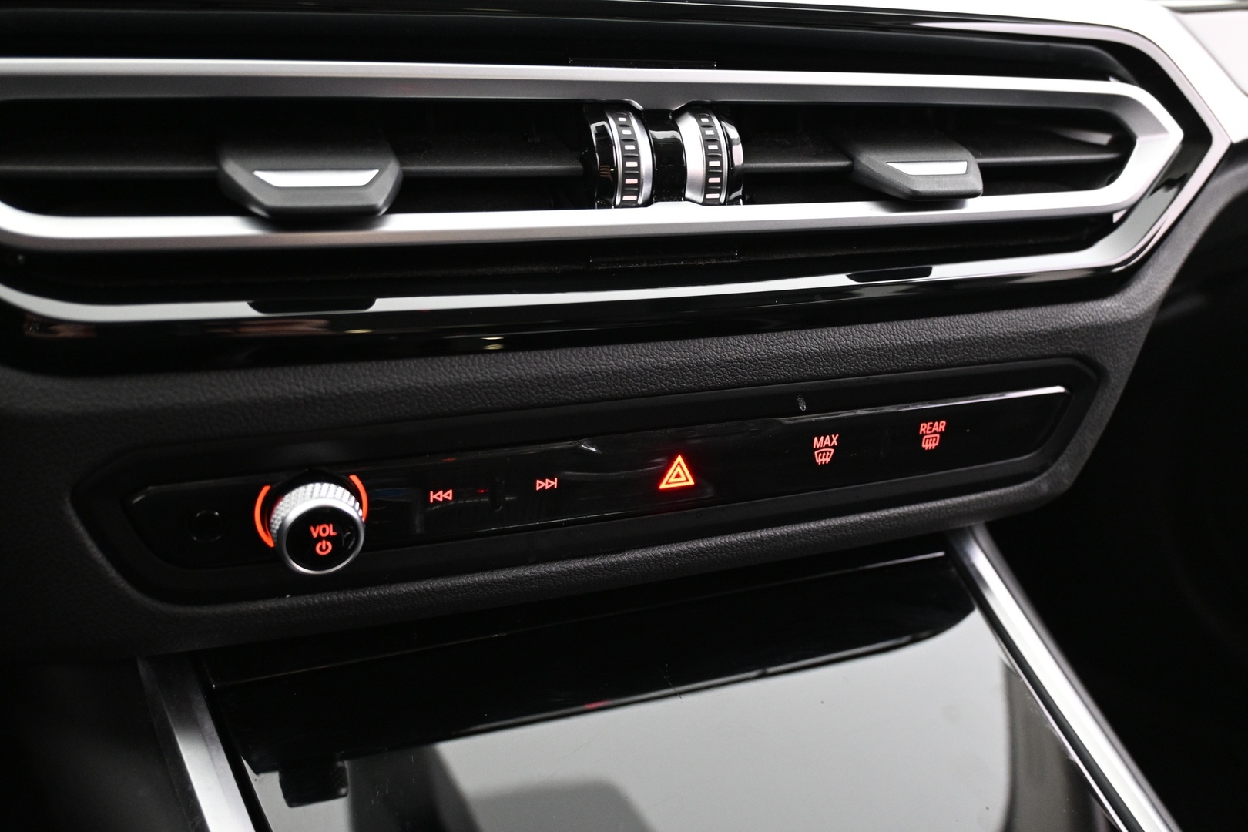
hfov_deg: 57.2
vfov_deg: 40.0
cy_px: 416
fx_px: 1144
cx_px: 624
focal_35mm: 33
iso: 1600
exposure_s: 1/6
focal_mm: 22
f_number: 4
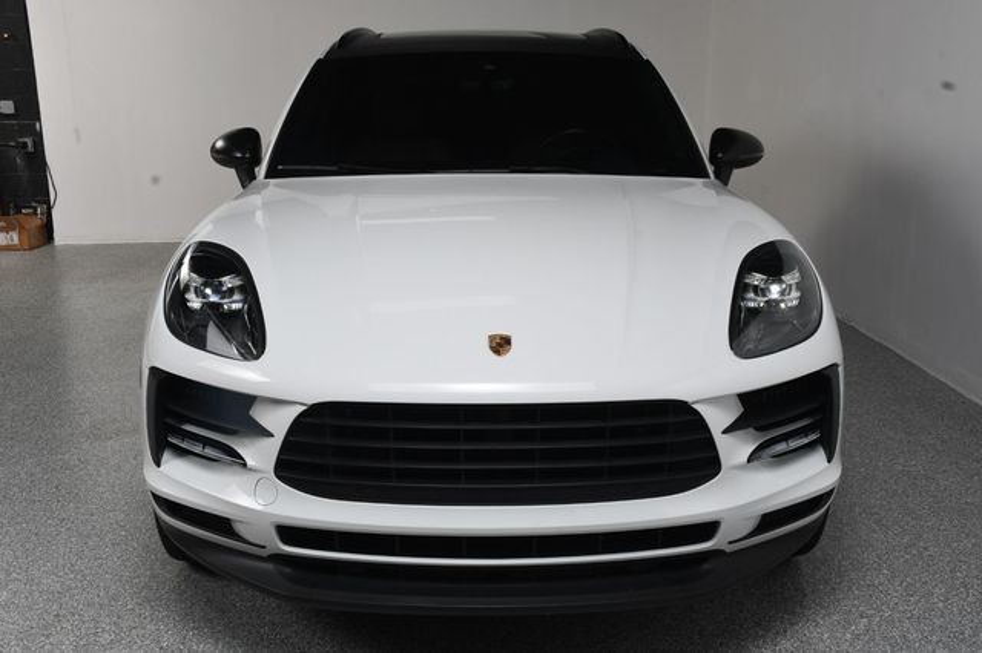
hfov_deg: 49.6
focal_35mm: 39
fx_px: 1063
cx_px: 491
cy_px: 326
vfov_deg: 34.2
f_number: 13
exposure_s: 1/160
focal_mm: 26
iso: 100
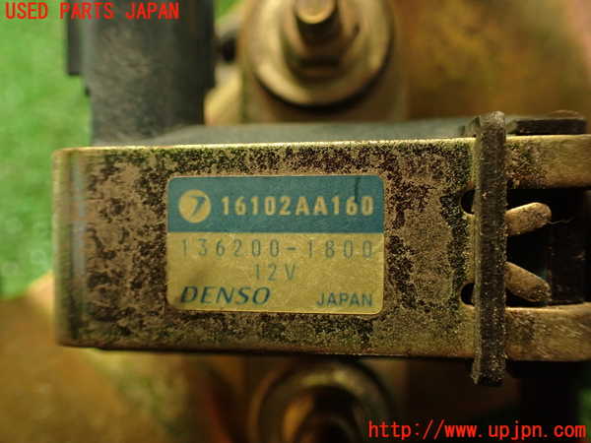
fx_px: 512
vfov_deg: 46.8
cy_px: 222
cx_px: 296
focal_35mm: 30
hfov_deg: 60.0
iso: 500
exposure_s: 1/30
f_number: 2.3
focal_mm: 5.4
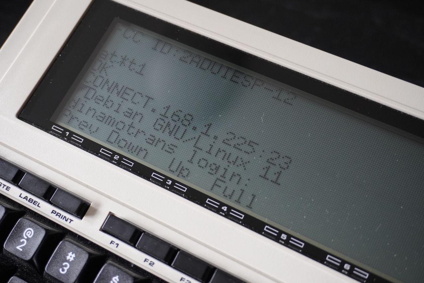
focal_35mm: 46
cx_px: 212
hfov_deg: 42.3
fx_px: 548
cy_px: 142
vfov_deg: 28.9
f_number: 5
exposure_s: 1/60
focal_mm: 31
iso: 2000
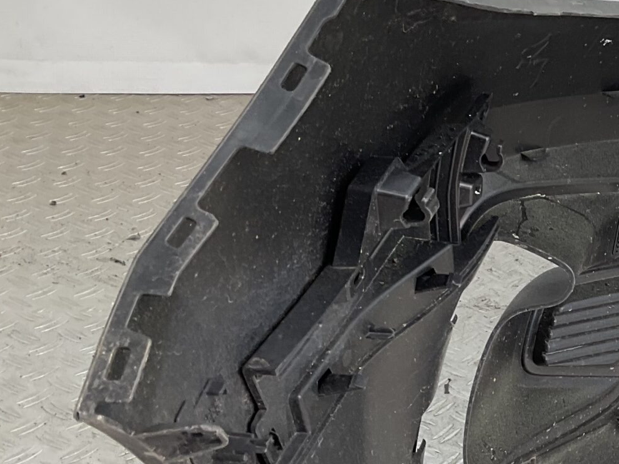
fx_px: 1341
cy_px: 364
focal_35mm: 75
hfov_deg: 23.5
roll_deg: -13.6
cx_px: 762
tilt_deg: -29.2
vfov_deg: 19.5
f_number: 1.8
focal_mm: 3
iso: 16
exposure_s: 1/104
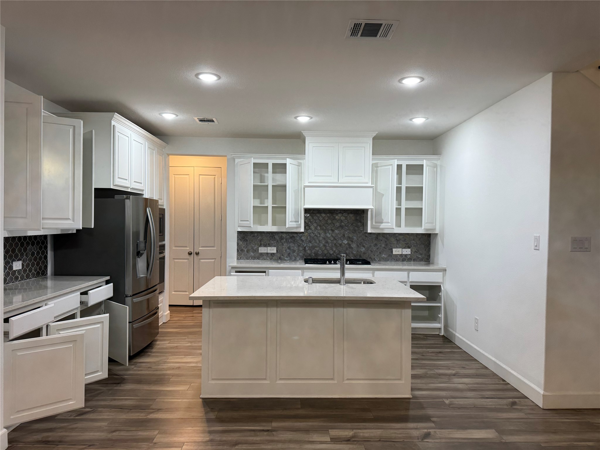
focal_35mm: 24
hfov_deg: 71.6
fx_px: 416
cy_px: 225
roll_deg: -0.9
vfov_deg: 56.8
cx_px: 300
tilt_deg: -1.3
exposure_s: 1/120
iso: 160
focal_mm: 6.76
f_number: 1.78
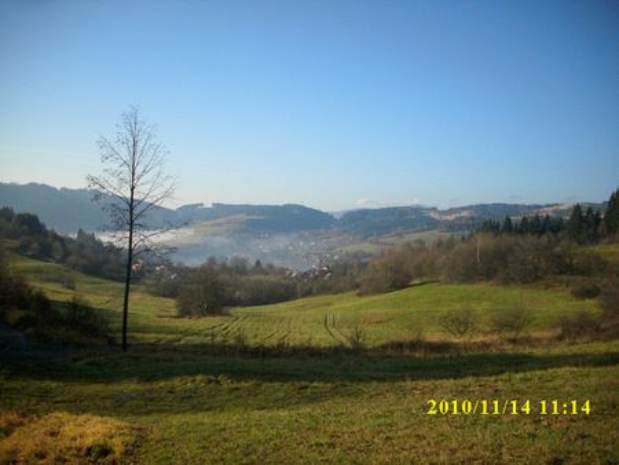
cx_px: 310
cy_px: 232
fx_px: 555
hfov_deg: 58.3
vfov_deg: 45.5
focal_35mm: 31
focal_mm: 6.2
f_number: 5.6
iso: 200
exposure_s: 1/877
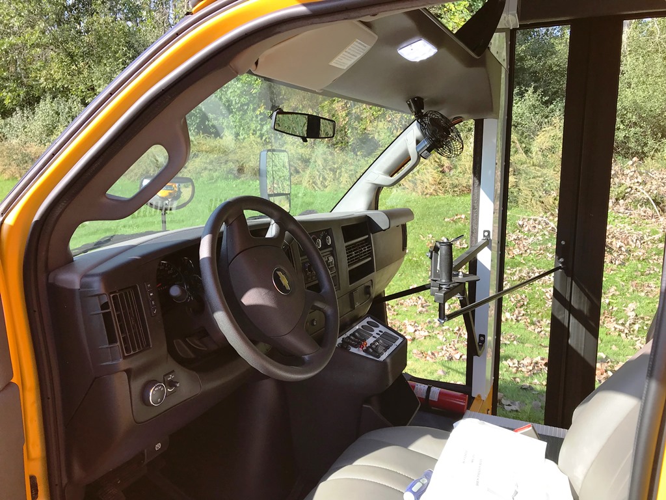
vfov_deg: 49.7
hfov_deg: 63.4
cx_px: 333
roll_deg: -1.5
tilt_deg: -10.4
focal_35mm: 28
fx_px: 539
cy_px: 250
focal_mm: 3.99
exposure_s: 1/465
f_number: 1.8
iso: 20
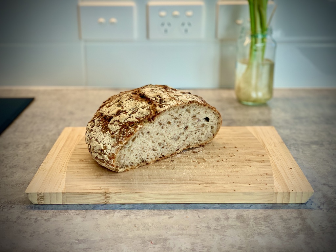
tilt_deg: -19.3
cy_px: 126
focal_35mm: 52
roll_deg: +0.6
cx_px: 168
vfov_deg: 28.0
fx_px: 505
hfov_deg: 36.8
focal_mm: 6
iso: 64
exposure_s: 1/111
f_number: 2.4
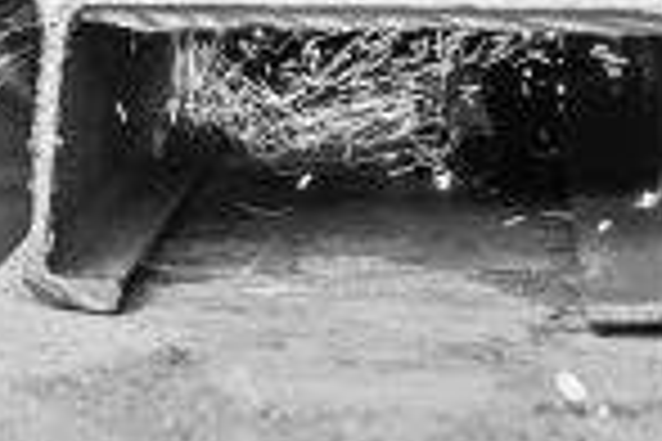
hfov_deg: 17.8
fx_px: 2023
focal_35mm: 110
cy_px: -108
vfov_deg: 12.1
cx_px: -99
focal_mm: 24
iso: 640
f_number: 5.6
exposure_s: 1/400
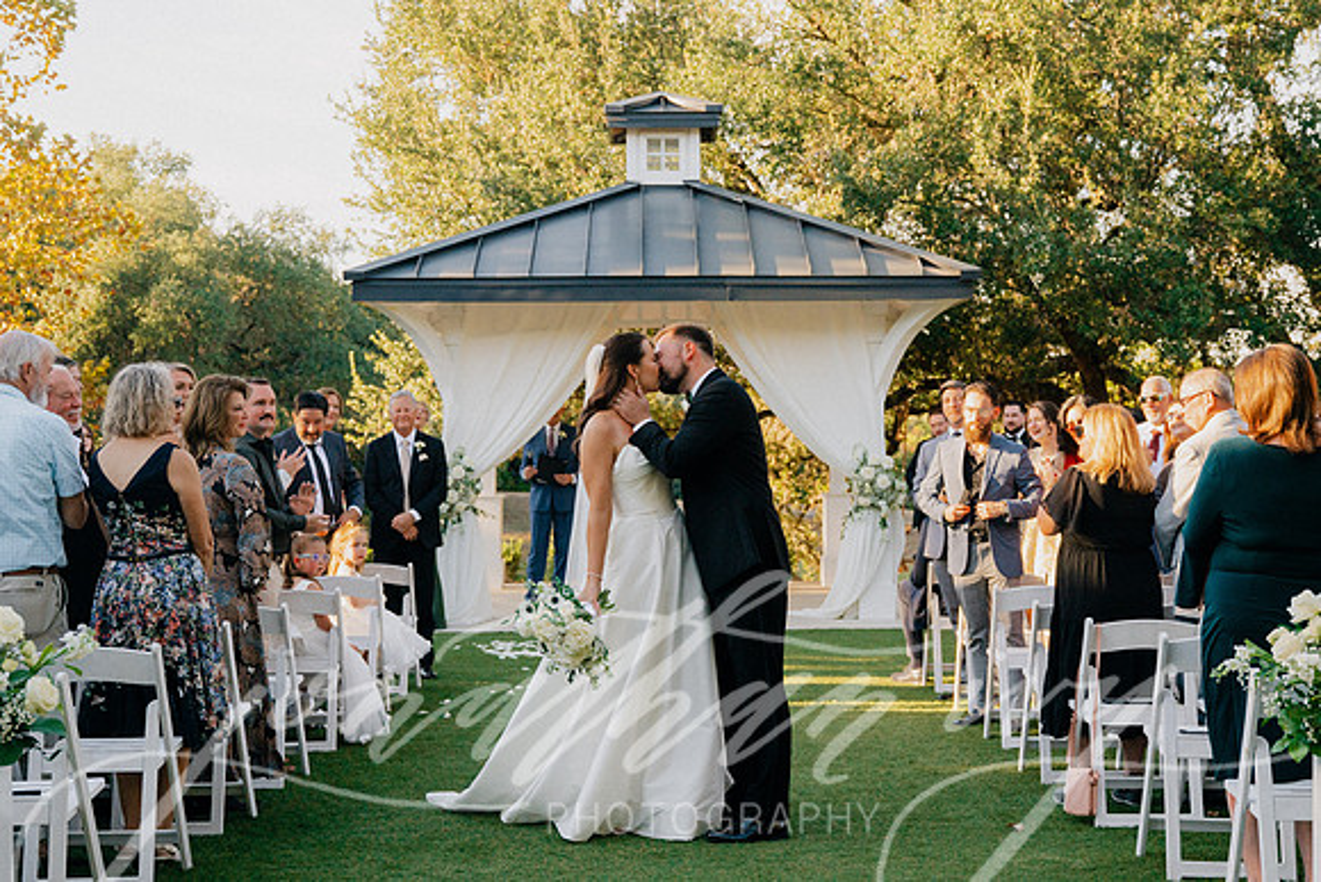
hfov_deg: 37.3
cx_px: 680
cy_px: 391
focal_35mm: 53
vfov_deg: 25.4
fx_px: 1958
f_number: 4
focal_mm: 45
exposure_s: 1/1600
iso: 400
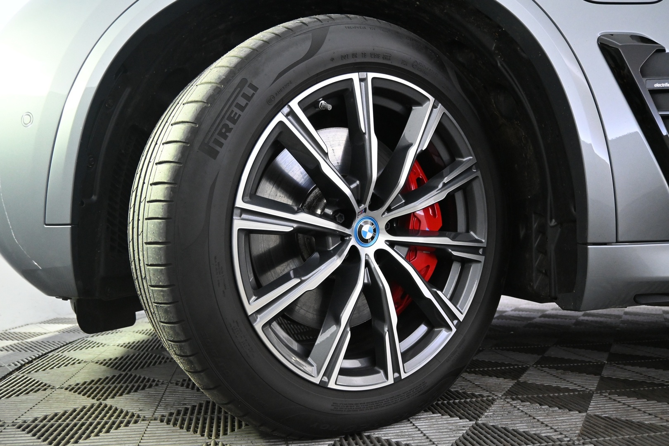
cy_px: 223
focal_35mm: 26
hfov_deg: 68.9
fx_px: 488
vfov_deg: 49.1
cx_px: 334
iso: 3200
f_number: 3.5
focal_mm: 17.5
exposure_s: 1/30
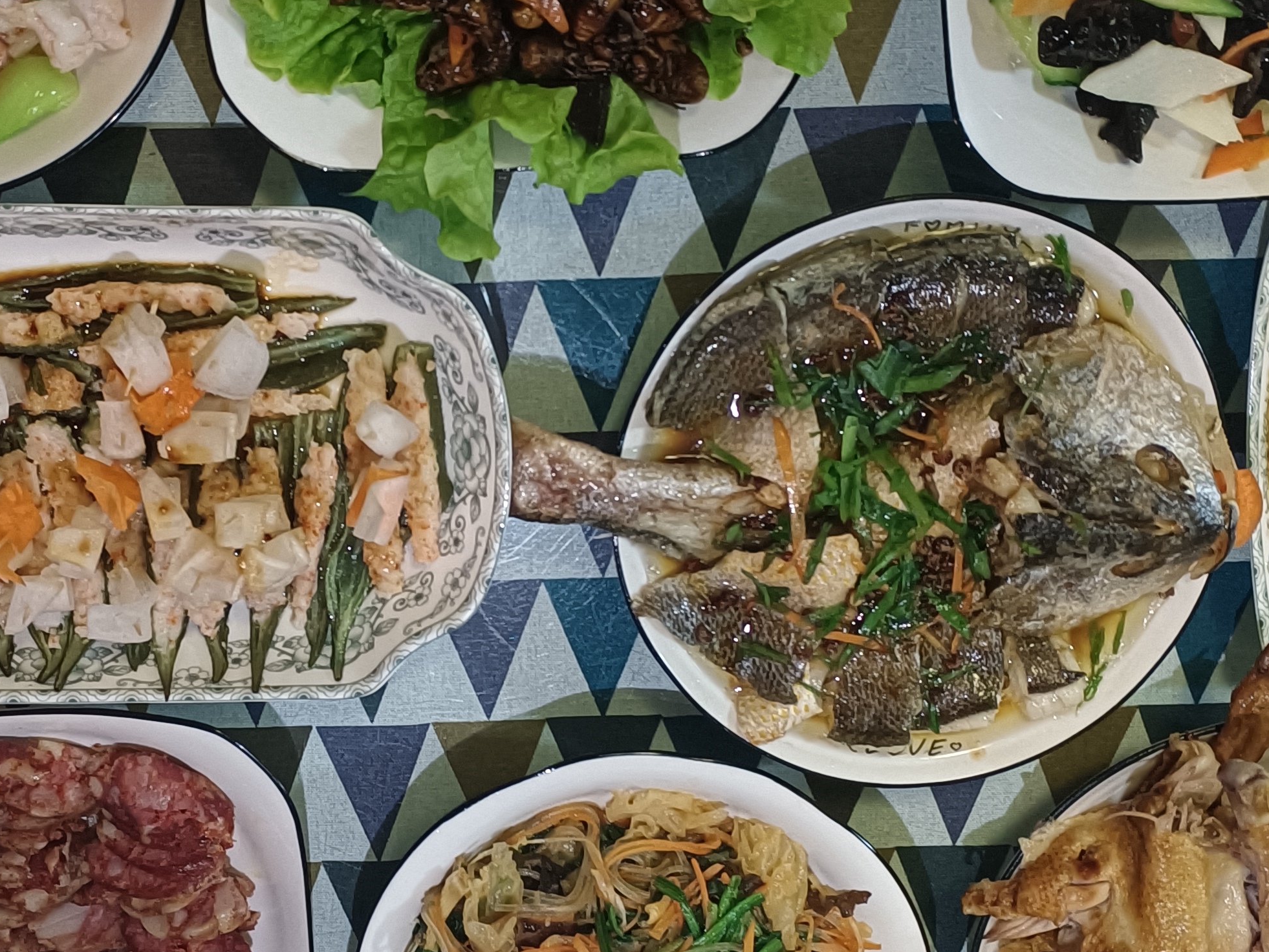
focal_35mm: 53
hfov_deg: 35.9
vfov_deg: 27.5
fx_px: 1943
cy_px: 534
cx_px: 458
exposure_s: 1/20
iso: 1366
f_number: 1.8
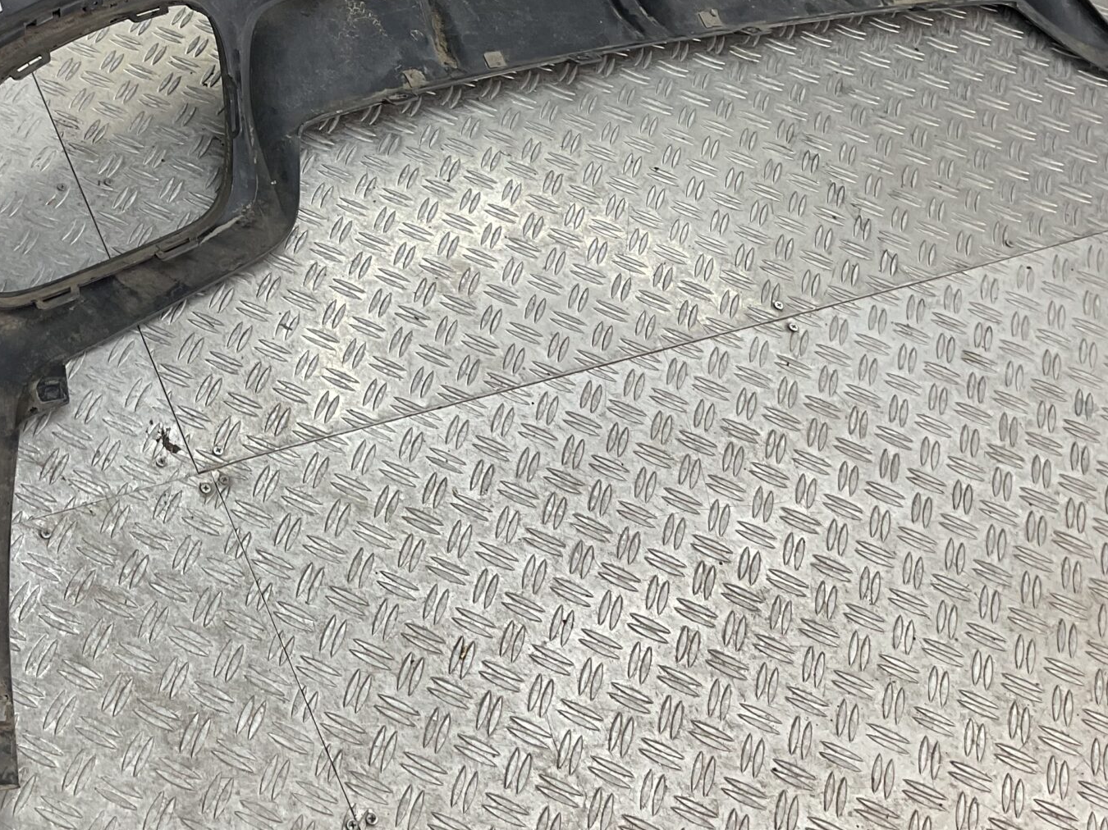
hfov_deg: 33.9
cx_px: 228
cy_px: 87
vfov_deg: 25.7
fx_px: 1760
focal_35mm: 55
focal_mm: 3
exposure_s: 1/100
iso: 25
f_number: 1.8
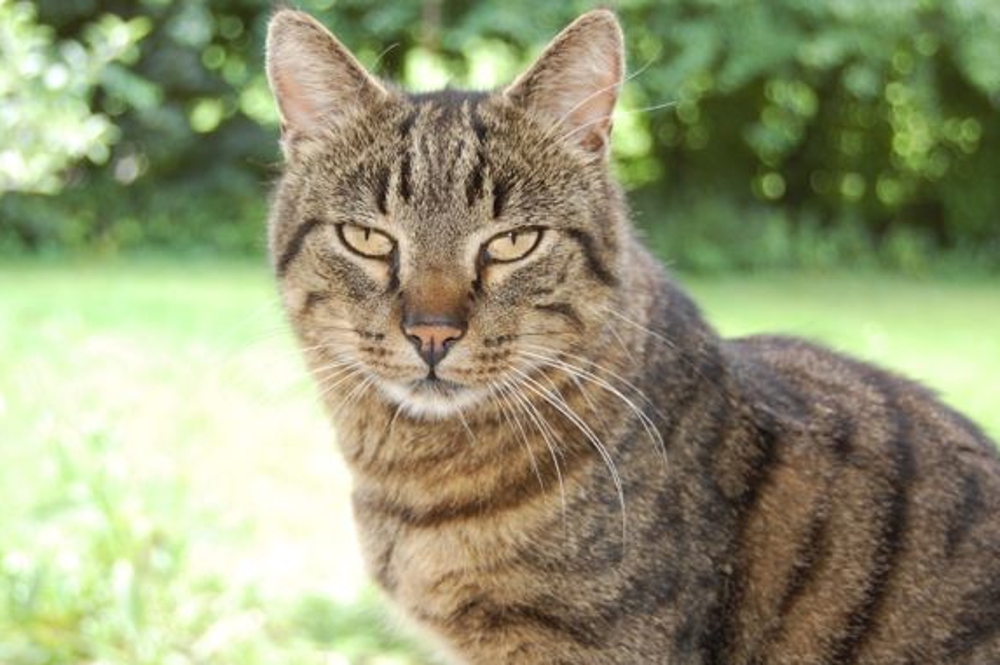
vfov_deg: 23.7
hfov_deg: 35.1
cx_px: 469
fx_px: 1582
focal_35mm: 57
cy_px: 316
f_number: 4.5
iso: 400
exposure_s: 1/60
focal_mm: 34
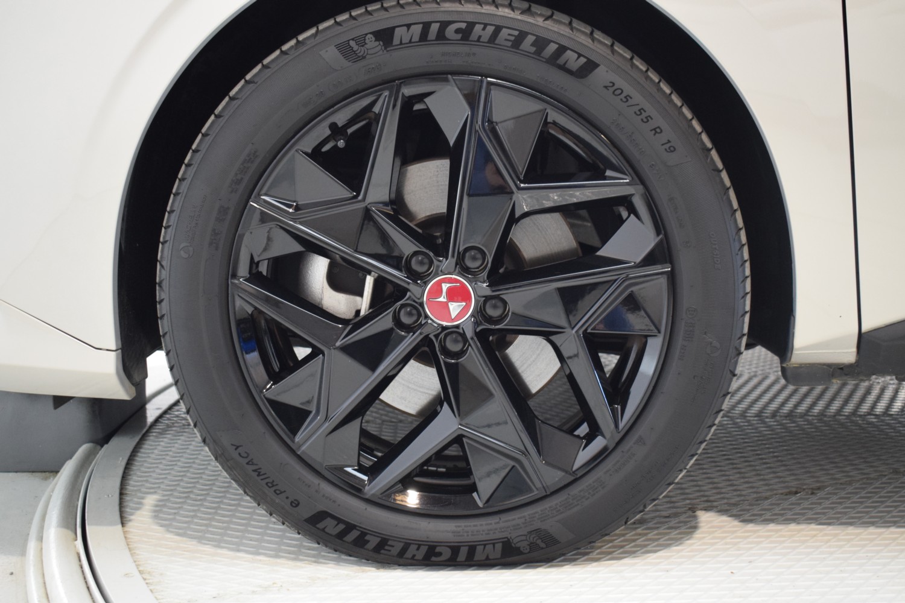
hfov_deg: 38.9
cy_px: 302
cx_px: 452
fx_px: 1282
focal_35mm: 51
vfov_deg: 26.5
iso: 1600
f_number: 4.5
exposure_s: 1/60
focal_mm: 34
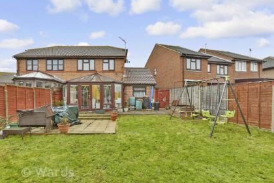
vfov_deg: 70.2
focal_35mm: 17
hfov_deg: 92.9
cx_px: 122
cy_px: 101
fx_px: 129
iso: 500
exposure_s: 1/125
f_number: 5.6
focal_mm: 10
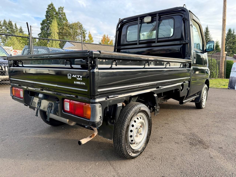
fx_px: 164
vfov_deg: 56.8
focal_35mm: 24
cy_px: 88
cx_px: 118
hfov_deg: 71.6
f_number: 1.78
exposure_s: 1/504
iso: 100
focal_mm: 6.76
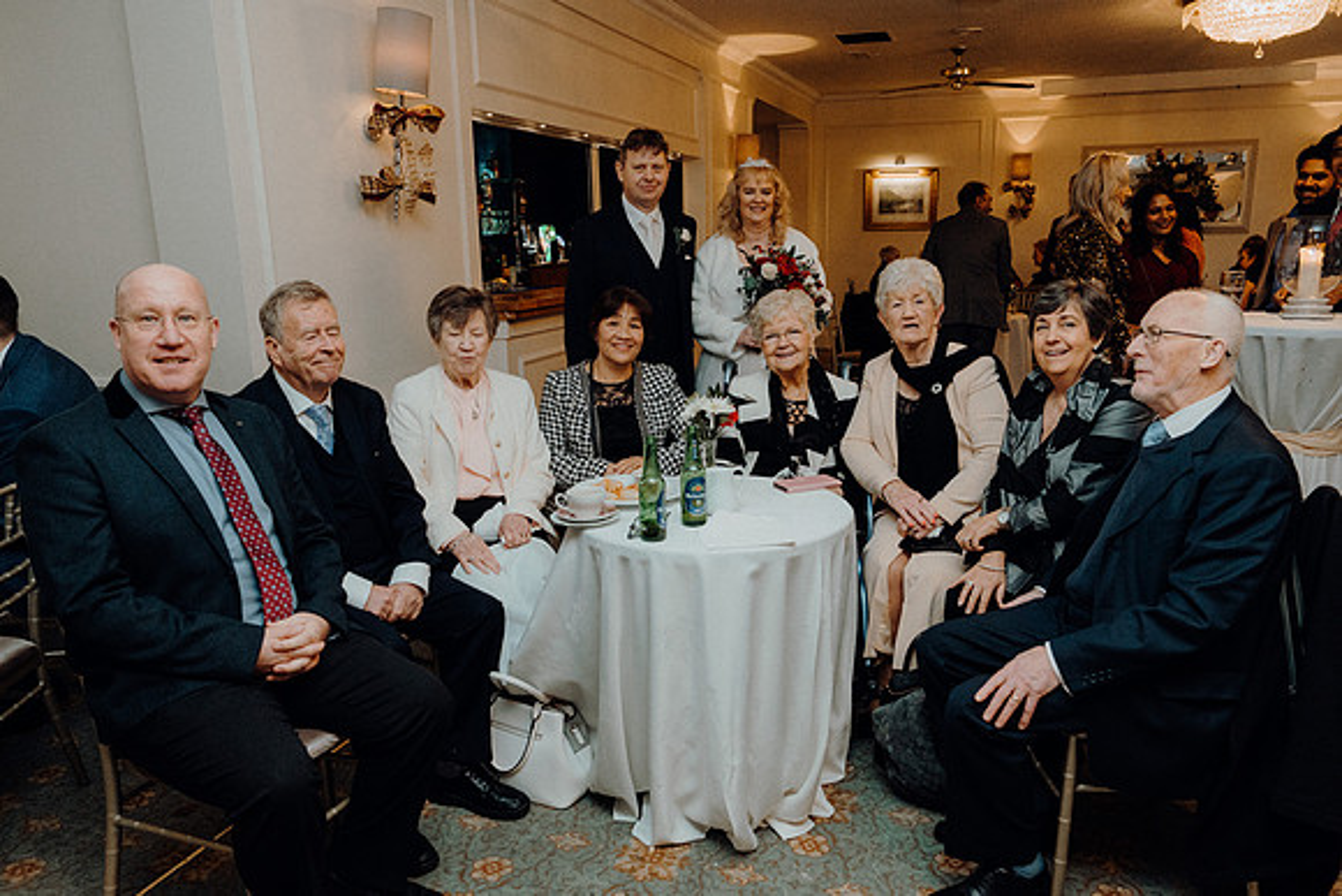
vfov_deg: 49.1
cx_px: 686
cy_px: 474
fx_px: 979
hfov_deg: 68.8
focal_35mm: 26
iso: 2500
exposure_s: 1/160
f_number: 5
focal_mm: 24
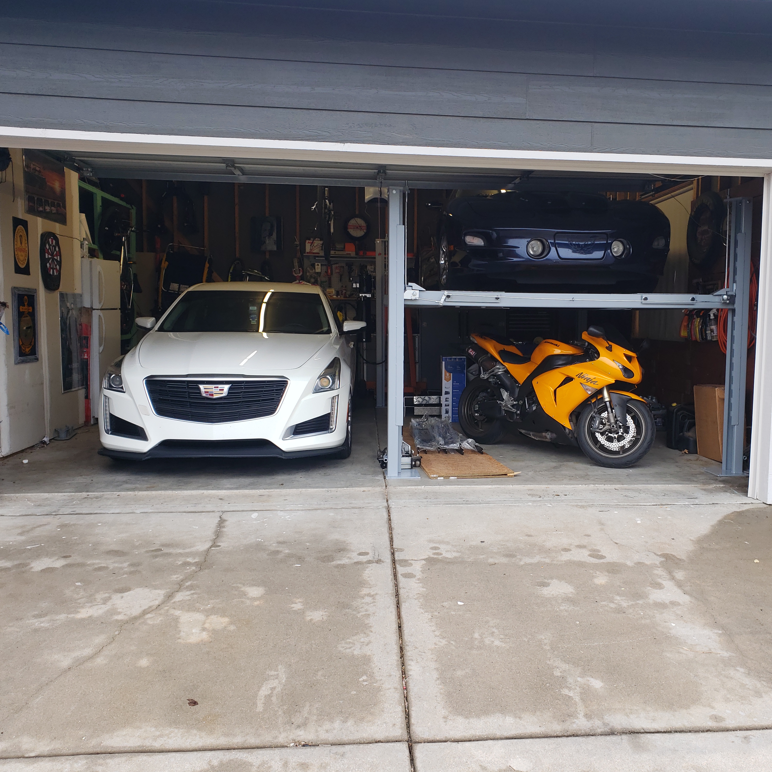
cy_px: 387
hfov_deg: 52.3
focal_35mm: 31
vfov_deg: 52.5
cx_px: 447
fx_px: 782
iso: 50
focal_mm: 4.3
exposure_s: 1/130
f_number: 2.4
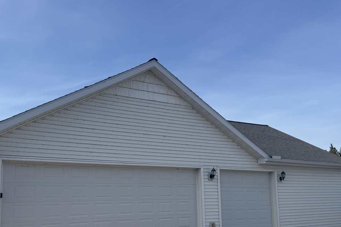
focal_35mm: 33
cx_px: 156
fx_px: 313
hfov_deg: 57.2
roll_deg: +0.9
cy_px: 161
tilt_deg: +6.0
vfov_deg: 39.2
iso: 80
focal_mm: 6.76
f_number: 1.78
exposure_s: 1/4608
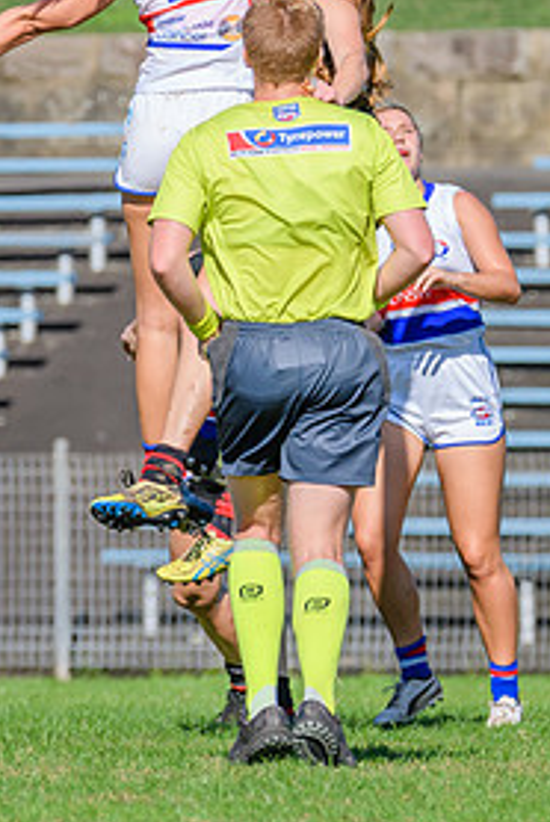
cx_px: 251
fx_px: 29098
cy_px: 199
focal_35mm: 1273
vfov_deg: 1.6
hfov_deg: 1.1
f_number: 9
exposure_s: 1/1600
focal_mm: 400
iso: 640
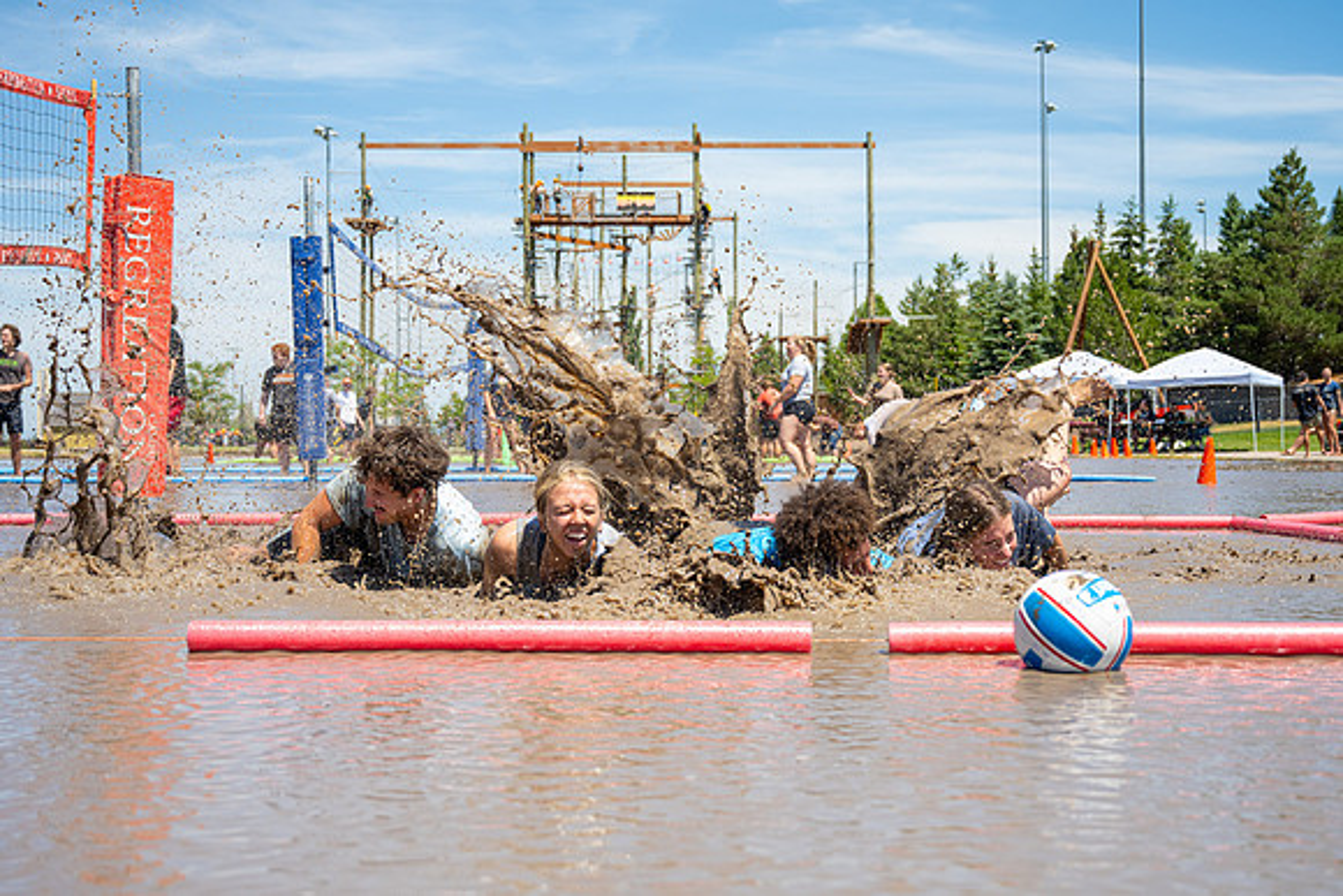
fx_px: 1752
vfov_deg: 28.7
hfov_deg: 41.9
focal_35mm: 47
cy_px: 405
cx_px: 722
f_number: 4
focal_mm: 42
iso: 320
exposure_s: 1/2000
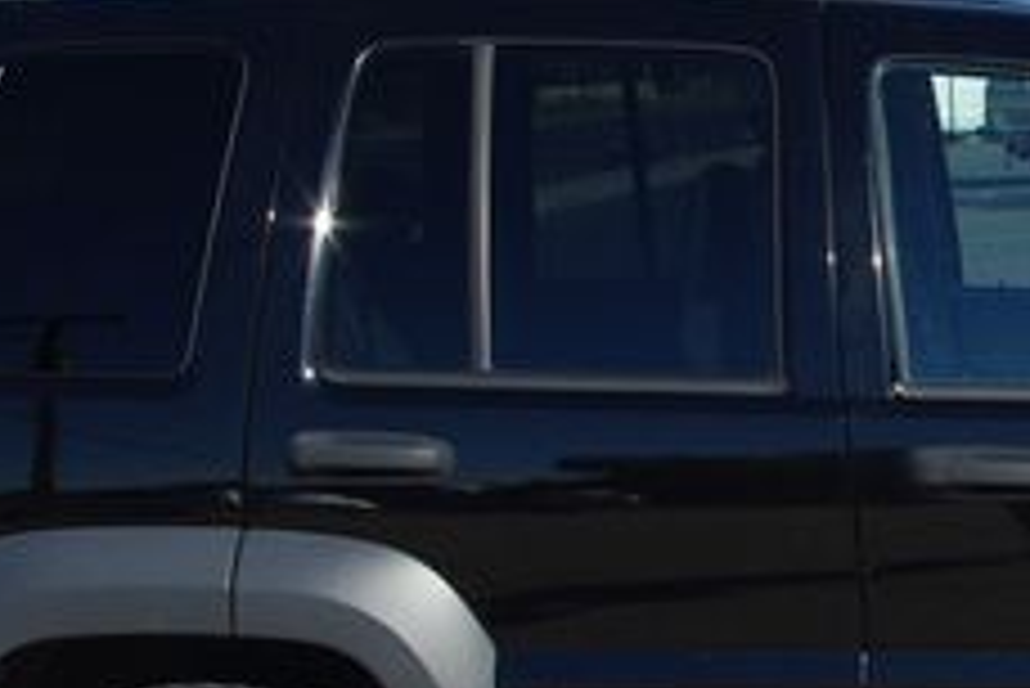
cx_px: 1034
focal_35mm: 95
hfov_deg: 20.7
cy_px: 375
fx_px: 2720
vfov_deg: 14.4
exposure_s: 1/250
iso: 100
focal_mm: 23.13
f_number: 8
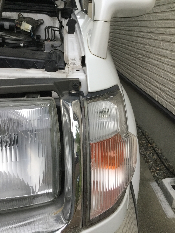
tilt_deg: -22.1
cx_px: 88
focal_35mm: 31
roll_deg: -2.5
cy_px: 116
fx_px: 209
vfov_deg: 58.4
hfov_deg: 45.4
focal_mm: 3.3
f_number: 2.4
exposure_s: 1/30
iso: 25
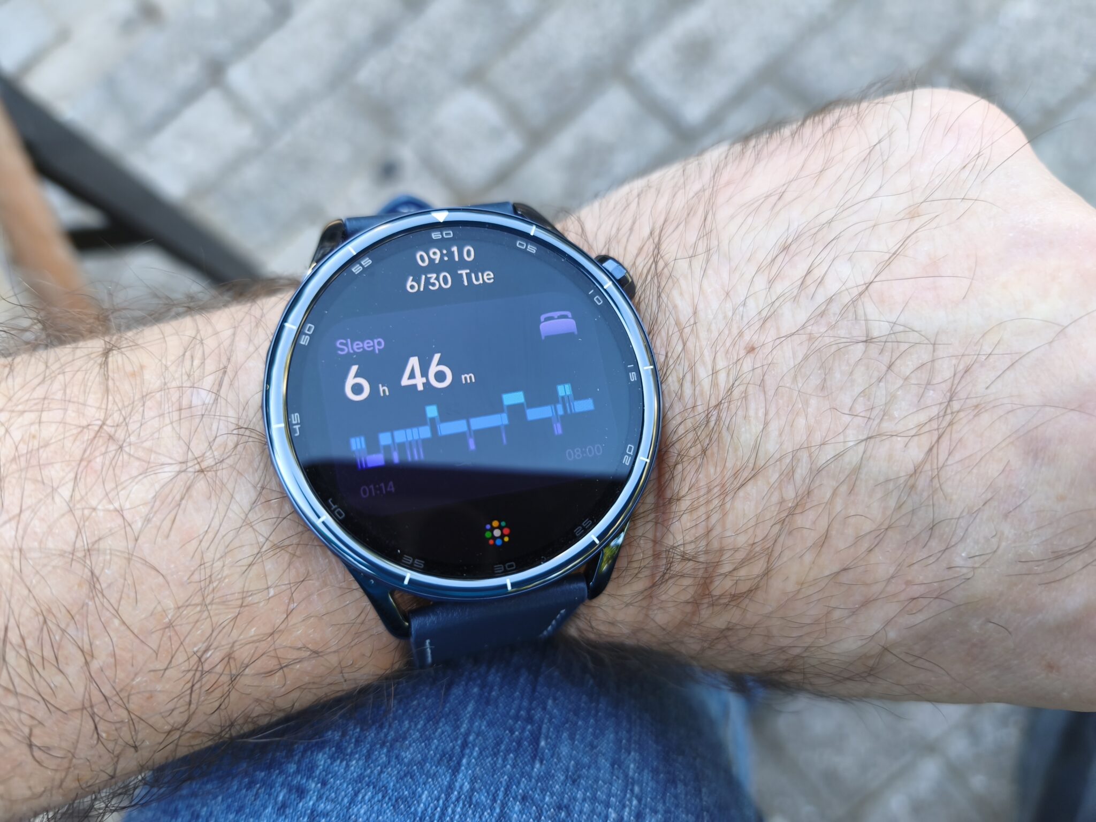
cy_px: 411
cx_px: 548
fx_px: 728
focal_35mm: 23
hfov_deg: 73.9
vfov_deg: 58.9
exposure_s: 1/100
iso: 64
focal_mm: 5.35
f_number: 1.7
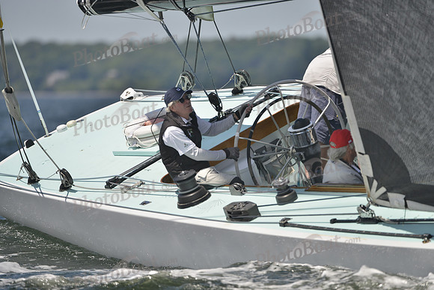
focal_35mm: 400
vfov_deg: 3.4
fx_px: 4823
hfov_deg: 5.2
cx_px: 217
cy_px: 145
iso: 280
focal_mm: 400
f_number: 5
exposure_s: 1/2500
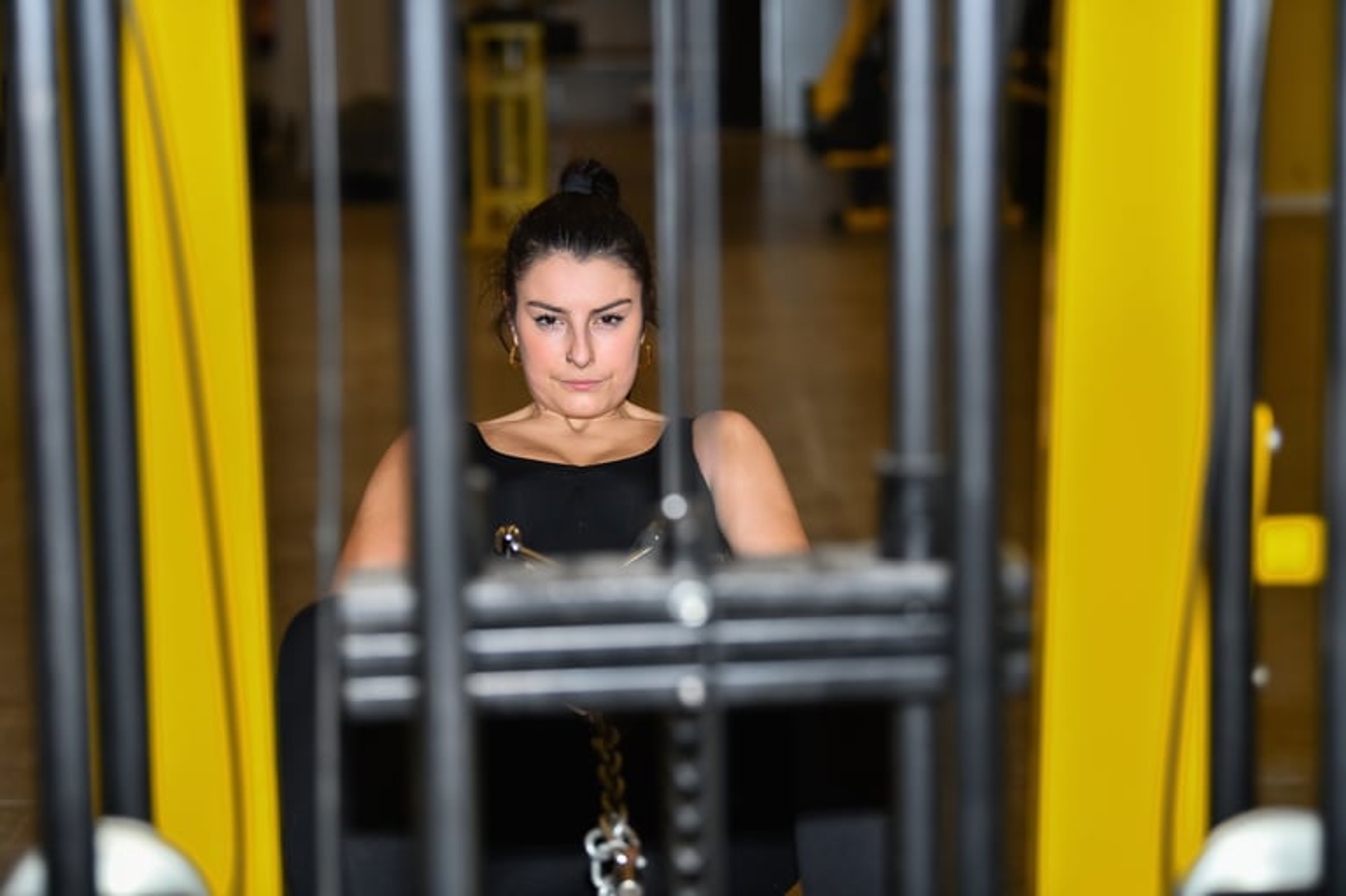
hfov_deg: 22.2
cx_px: 673
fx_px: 3437
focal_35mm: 92
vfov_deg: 14.8
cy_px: 448
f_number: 3.2
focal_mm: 92
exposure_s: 1/160
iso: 160
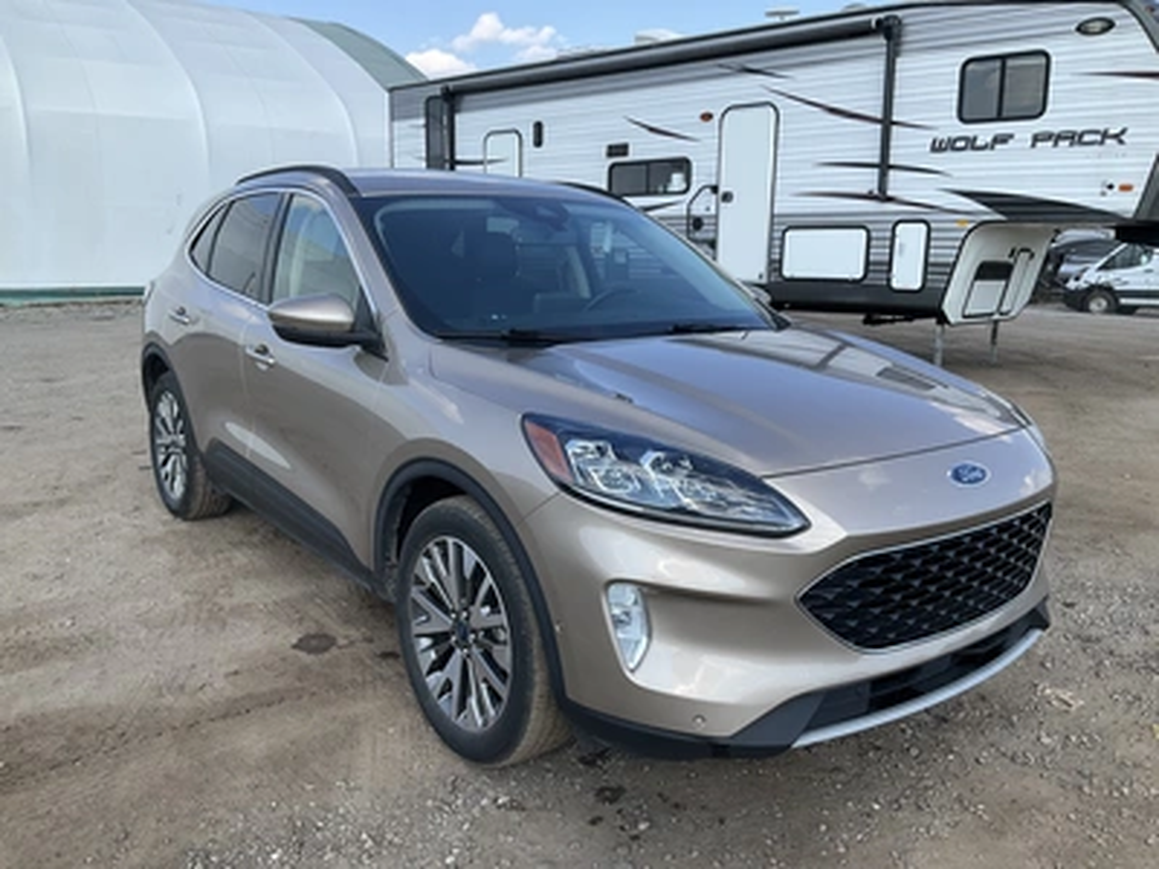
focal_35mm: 29
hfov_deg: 61.7
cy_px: 434
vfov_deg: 48.2
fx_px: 971
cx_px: 580
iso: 25
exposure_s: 1/912
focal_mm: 3
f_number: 1.8
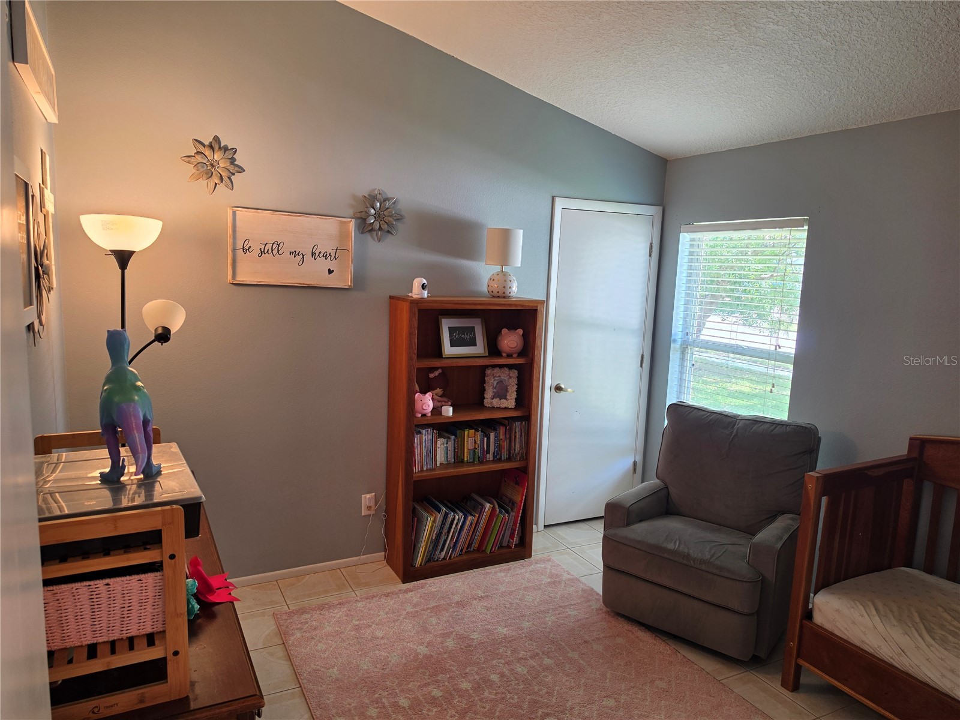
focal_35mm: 23
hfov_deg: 73.9
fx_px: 638
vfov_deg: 58.9
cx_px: 480
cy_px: 360
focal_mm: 6.5
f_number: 1.4
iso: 64
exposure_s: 1/120
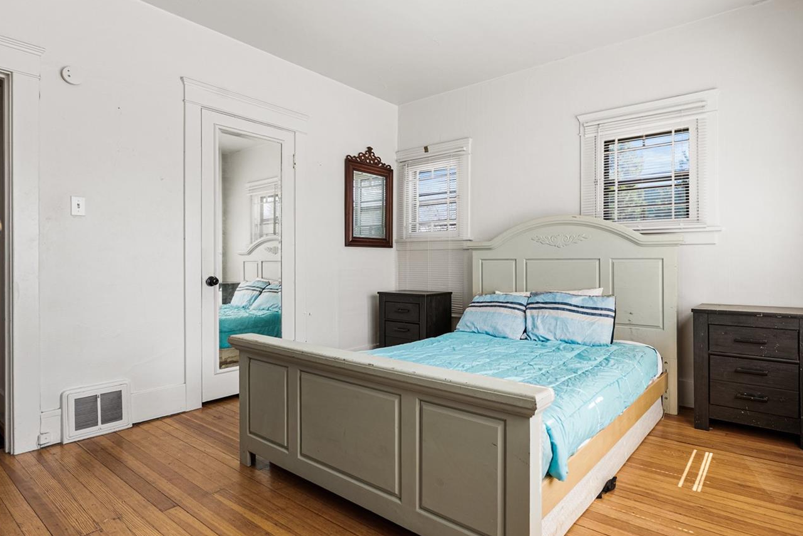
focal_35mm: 20
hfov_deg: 83.7
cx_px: 443
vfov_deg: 61.9
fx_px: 446
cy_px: 255
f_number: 8
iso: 200
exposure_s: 1/5
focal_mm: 16
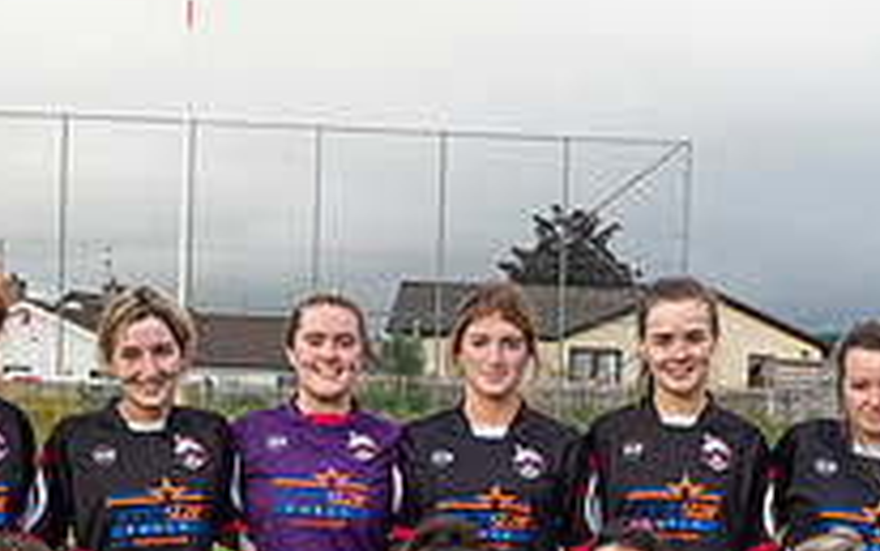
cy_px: 603
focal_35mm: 96
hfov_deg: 21.6
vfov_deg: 13.4
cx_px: 518
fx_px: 2304
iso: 125
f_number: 6.3
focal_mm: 27
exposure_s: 1/100
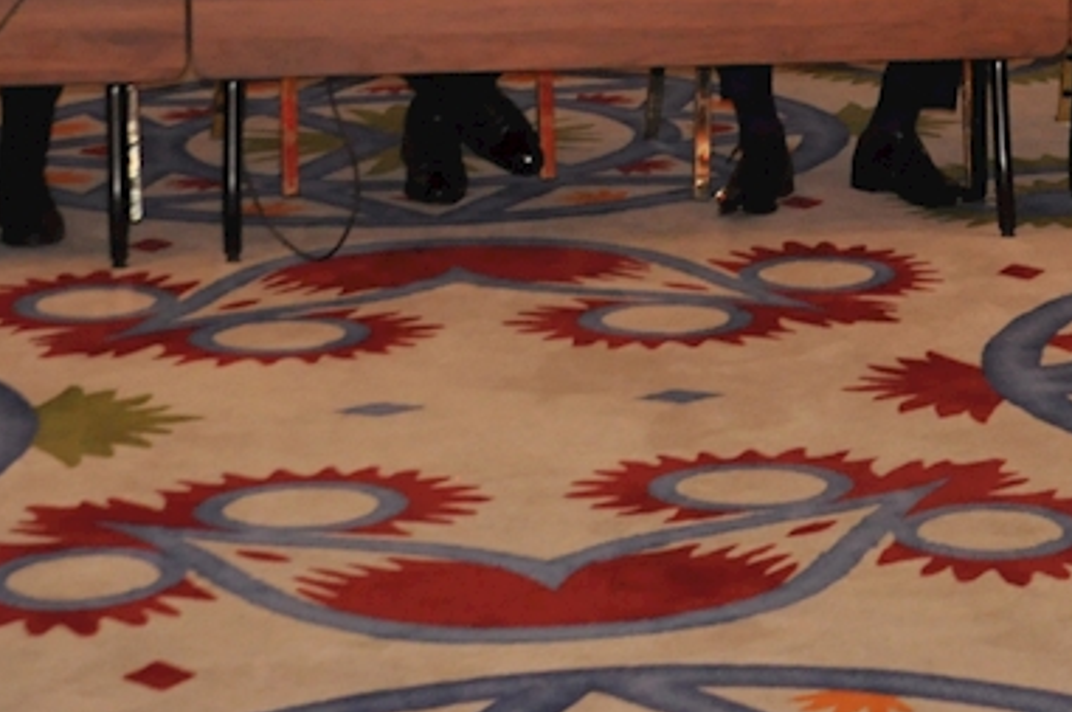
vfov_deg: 8.3
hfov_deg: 12.7
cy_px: -386
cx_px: 782
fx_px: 4788
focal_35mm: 161
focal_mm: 34
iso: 1000
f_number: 4.2
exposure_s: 1/60
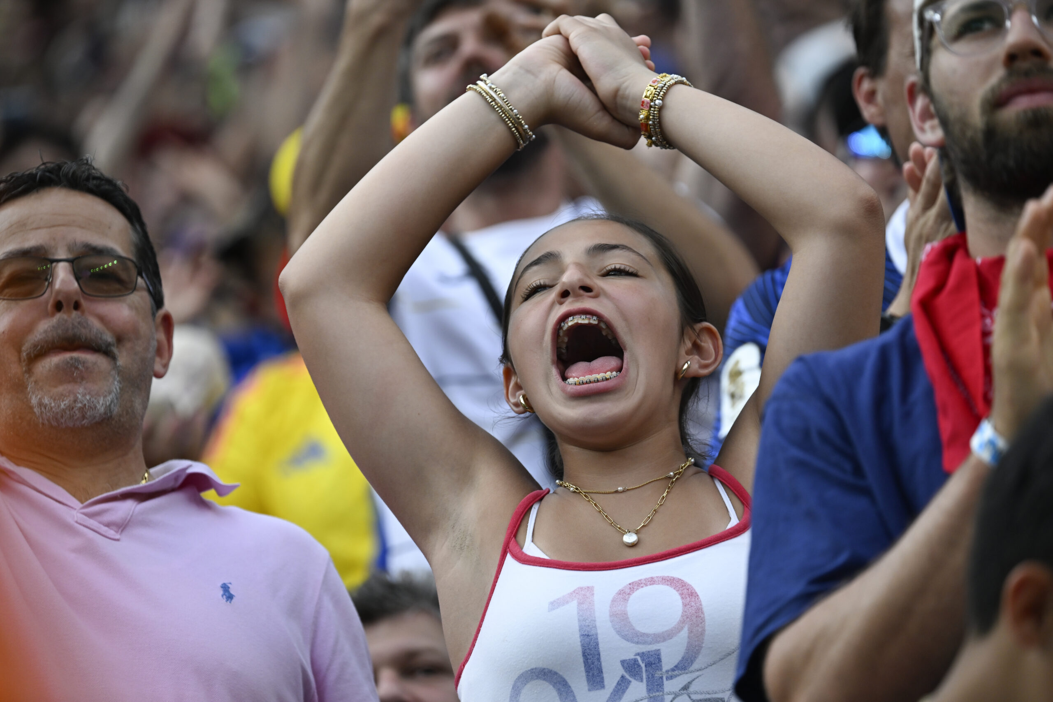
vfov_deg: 4.4
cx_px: 526
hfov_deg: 6.6
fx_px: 9067
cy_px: 351
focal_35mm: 310
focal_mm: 310
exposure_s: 1/1600
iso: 800
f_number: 5.3
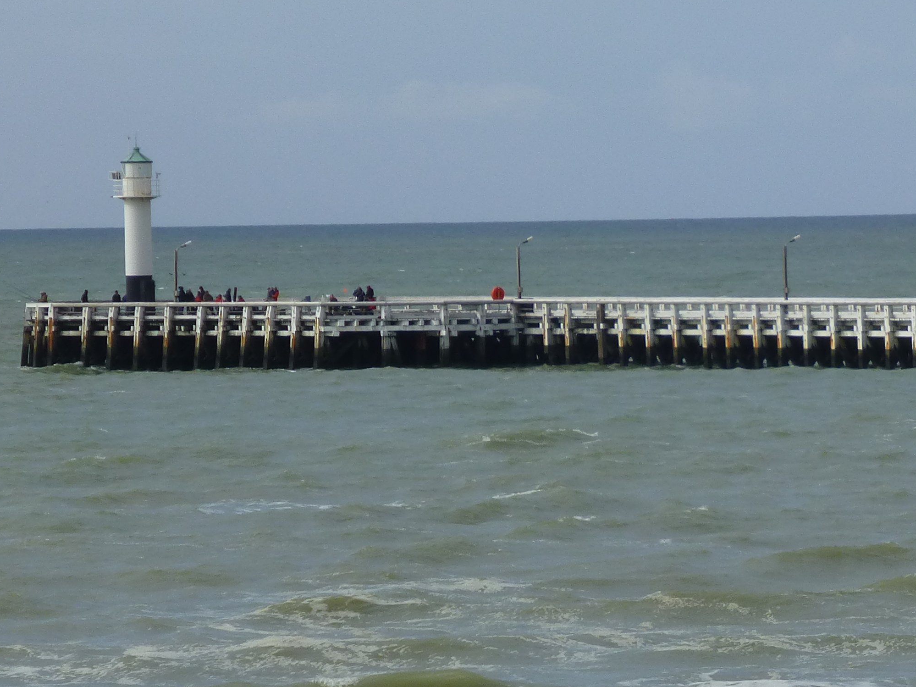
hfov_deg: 5.9
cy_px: 400
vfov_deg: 4.5
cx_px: 751
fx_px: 8811
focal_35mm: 333
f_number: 5.4
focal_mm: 27.6
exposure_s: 1/640
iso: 100
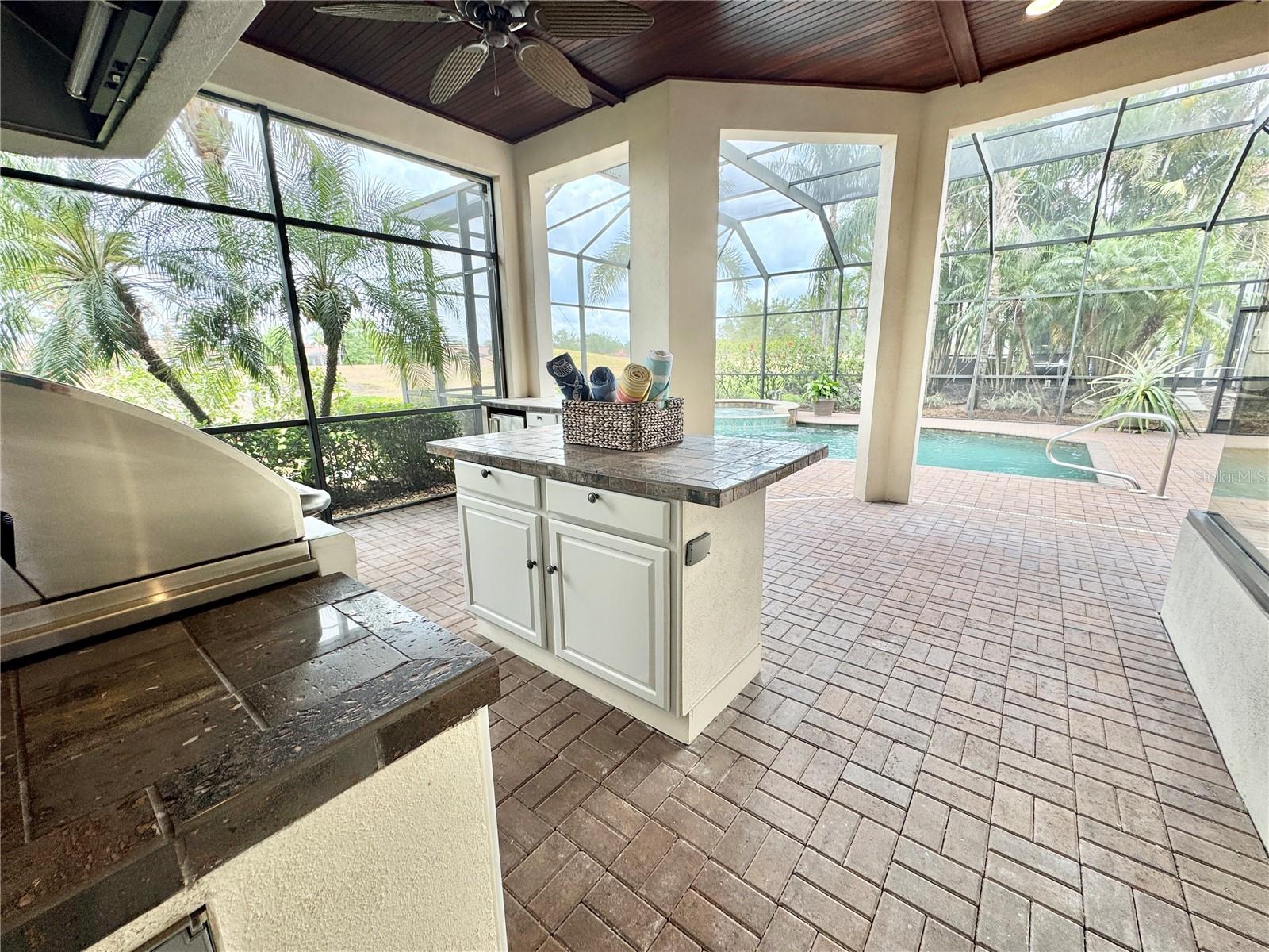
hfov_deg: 102.1
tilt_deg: -13.9
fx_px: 513
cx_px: 634
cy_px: 476
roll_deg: +0.8
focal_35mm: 14
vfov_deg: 85.7
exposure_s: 1/120
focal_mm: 2.22
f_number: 2.2
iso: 40
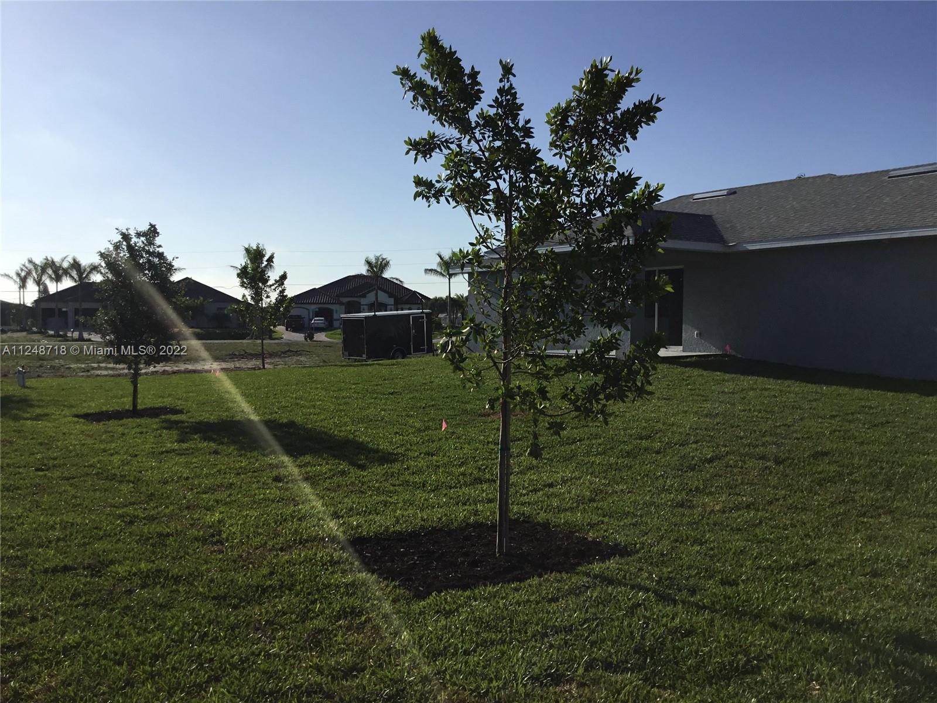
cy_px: 352
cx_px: 468
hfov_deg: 58.4
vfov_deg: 45.4
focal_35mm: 31
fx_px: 839
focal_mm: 3.3
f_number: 2.4
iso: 25
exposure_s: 1/3135
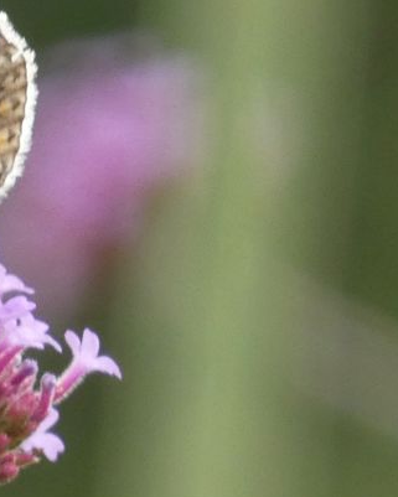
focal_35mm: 1373
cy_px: 217
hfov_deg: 1.1
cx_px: -81
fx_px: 20208
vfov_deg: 1.4
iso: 320
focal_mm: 118.5
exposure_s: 1/100
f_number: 5.6
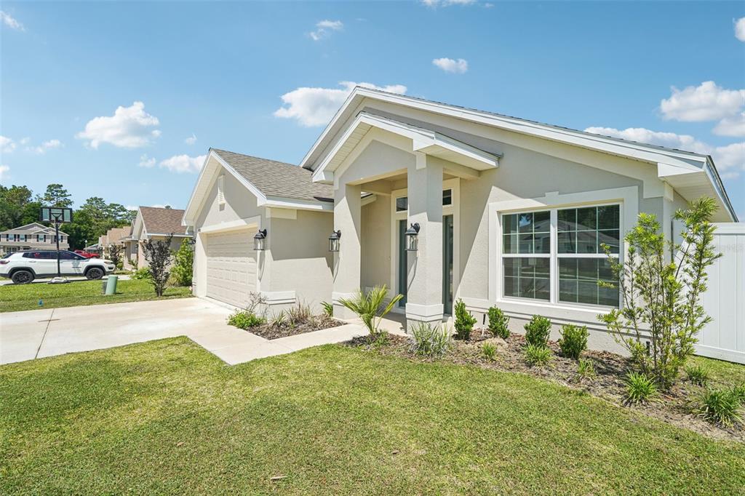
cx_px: 372
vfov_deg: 73.7
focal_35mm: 16
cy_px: 248
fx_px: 331
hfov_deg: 96.8
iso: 50
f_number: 8
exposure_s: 1/200
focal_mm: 16
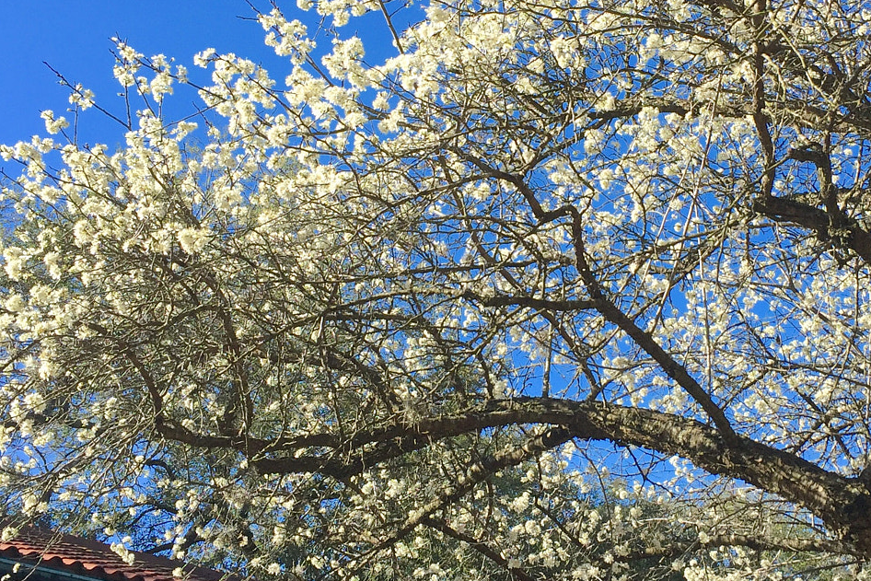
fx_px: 1234
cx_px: 550
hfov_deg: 38.6
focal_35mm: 51
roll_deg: -0.9
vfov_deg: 26.4
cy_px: 233
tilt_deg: +30.4
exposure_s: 1/1068
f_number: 2.2
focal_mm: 4.15
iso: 32
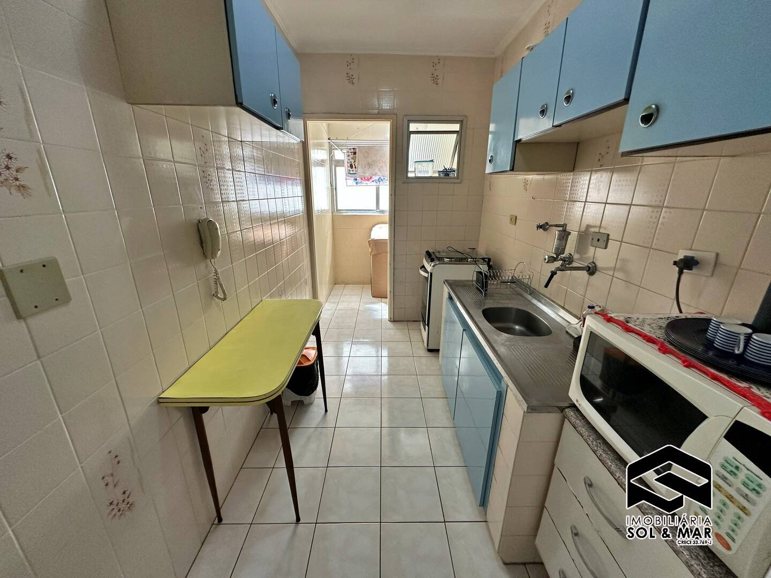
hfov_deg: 102.1
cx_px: 386
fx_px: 312
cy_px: 289
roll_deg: -0.2
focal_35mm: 14
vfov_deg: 85.7
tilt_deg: -17.9
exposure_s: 1/120
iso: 200
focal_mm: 2.22
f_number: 2.2
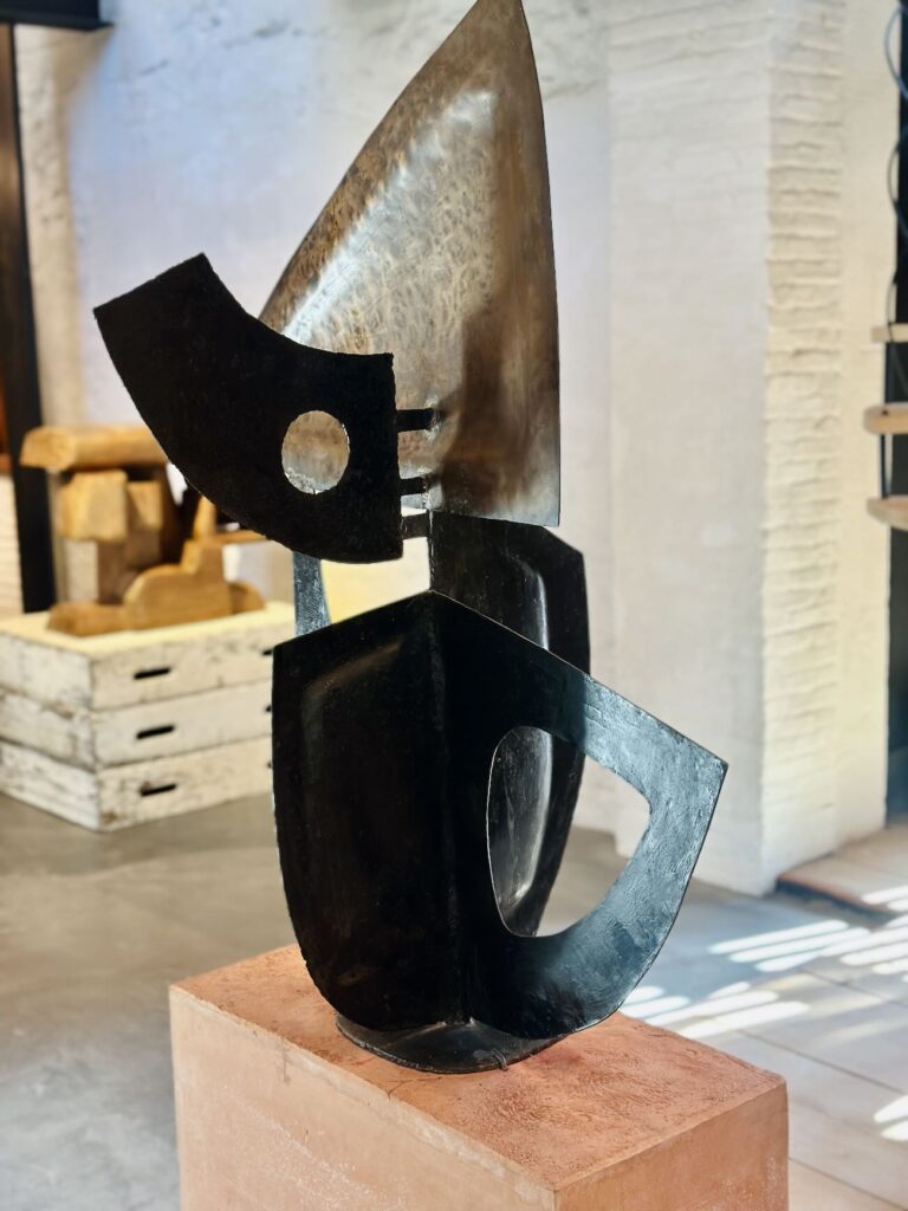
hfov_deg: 30.3
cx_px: 454
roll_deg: +1.1
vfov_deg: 39.7
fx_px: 1679
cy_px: 606
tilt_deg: -9.7
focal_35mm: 48
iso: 160
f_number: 1.78
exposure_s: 1/47
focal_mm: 6.86
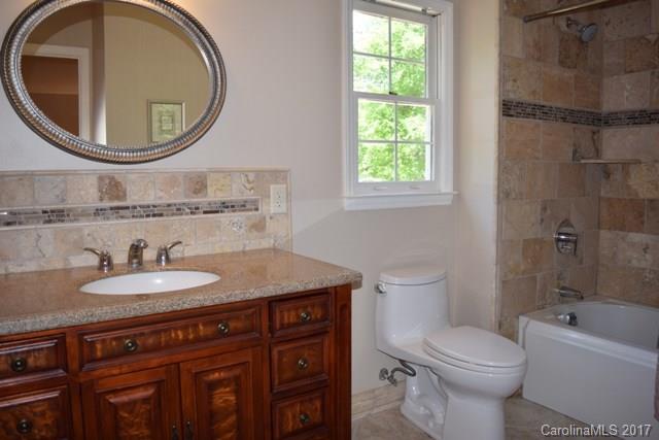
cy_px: 220
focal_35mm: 27
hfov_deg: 67.4
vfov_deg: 48.0
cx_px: 330
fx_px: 494
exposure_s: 1/60
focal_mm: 18
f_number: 3.5
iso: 100
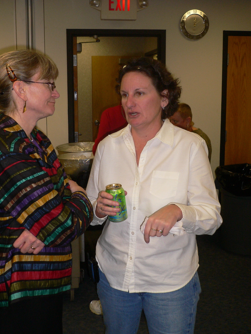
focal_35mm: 42
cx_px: 108
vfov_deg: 44.8
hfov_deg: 34.3
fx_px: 406
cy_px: 153
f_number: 2.8
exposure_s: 1/60
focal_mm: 5.8
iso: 100
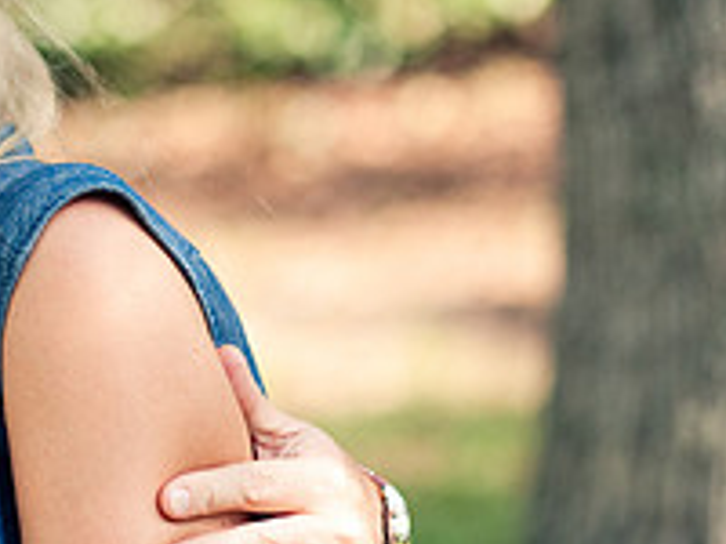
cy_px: 257
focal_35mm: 237
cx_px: -298
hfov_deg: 8.2
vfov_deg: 6.3
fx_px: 4971
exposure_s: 1/640
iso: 200
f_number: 2.5
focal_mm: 85
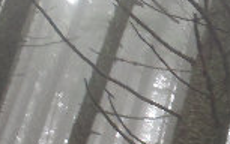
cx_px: 370
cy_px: 102
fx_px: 778
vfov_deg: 10.6
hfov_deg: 15.2
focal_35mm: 124
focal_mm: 5
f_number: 3.9
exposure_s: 1/5
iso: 200
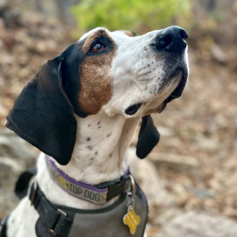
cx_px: 118
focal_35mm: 57
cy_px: 109
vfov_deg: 30.0
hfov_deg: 30.0
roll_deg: -0.5
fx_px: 442
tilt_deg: -17.6
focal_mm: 6.86
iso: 80
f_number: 1.78
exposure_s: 1/322
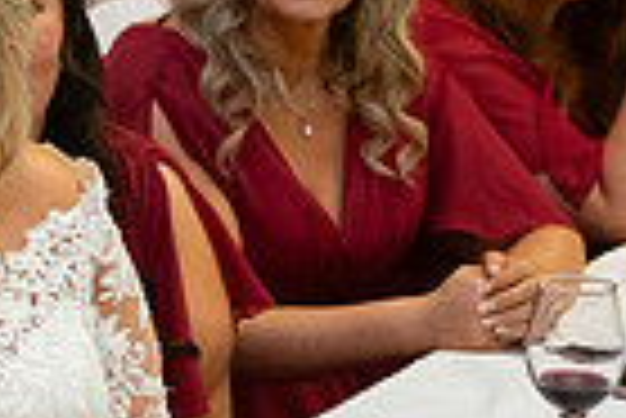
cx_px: -572
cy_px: 34
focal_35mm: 217
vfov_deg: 6.3
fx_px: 3777
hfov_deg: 9.0
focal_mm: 52
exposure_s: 1/160
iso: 1250
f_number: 3.5
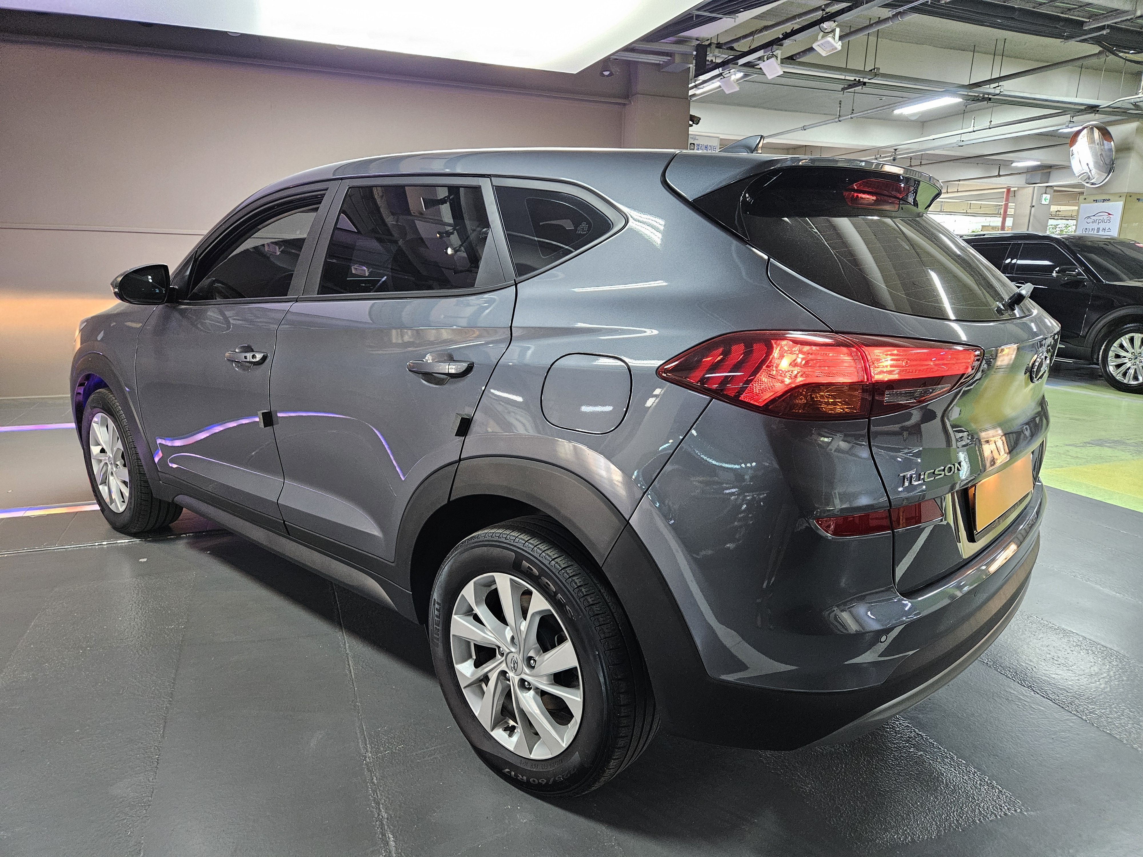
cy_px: 428
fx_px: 759
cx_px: 572
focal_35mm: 23
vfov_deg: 58.9
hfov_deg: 73.9
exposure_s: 1/120
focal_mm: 5.4
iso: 800
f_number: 1.8
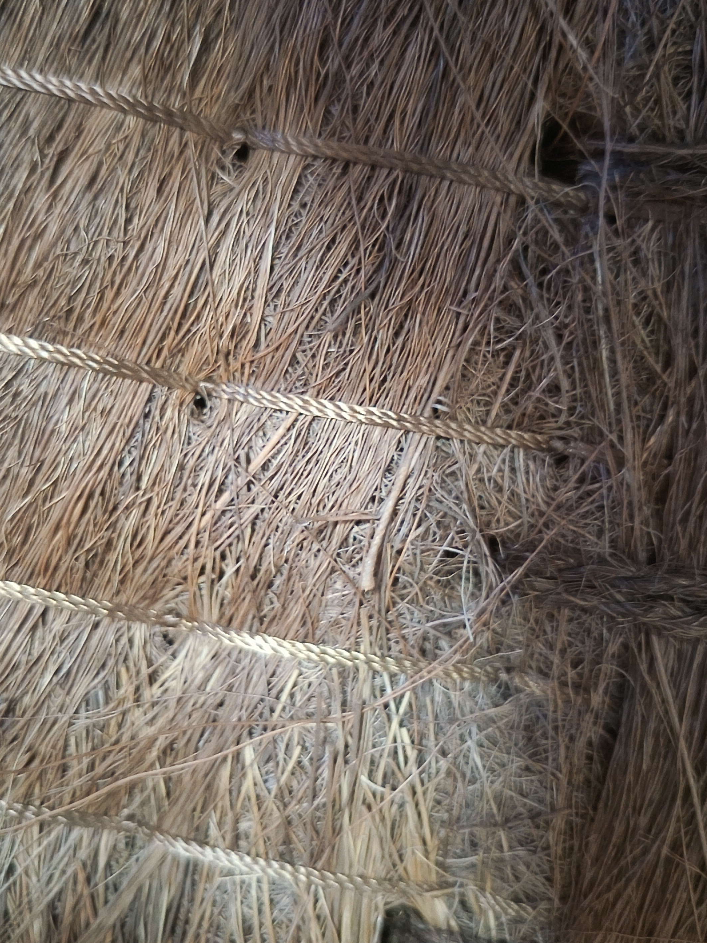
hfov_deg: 41.7
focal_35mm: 34
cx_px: 318
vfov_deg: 54.0
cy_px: 459
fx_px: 926
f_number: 1.75
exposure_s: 1/20
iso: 18181
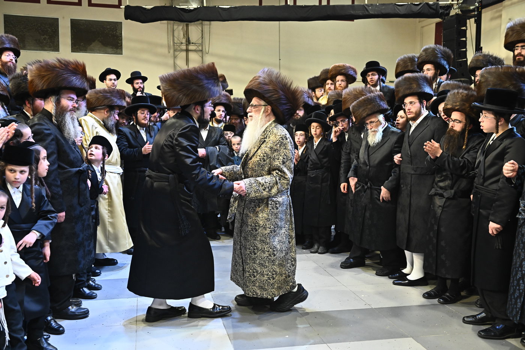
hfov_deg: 53.1
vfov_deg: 36.9
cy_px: 175
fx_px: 525
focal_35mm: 36
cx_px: 262
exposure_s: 1/160
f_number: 5
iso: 3200
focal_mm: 36
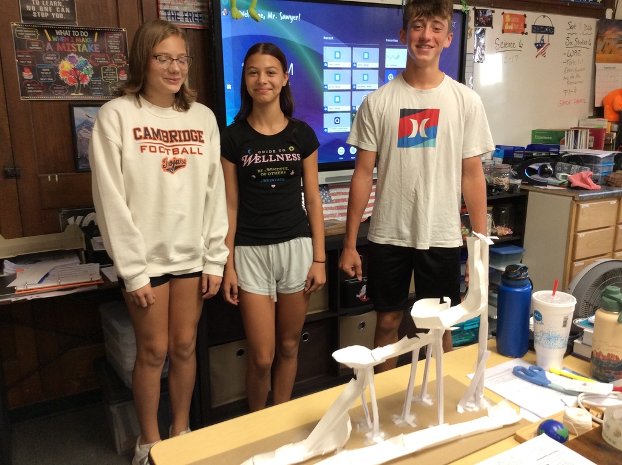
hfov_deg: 56.9
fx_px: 574
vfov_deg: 44.1
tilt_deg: -14.0
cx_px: 311
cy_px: 232
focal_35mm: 32
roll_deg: +2.2
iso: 64
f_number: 2.4
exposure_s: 1/24
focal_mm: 3.3
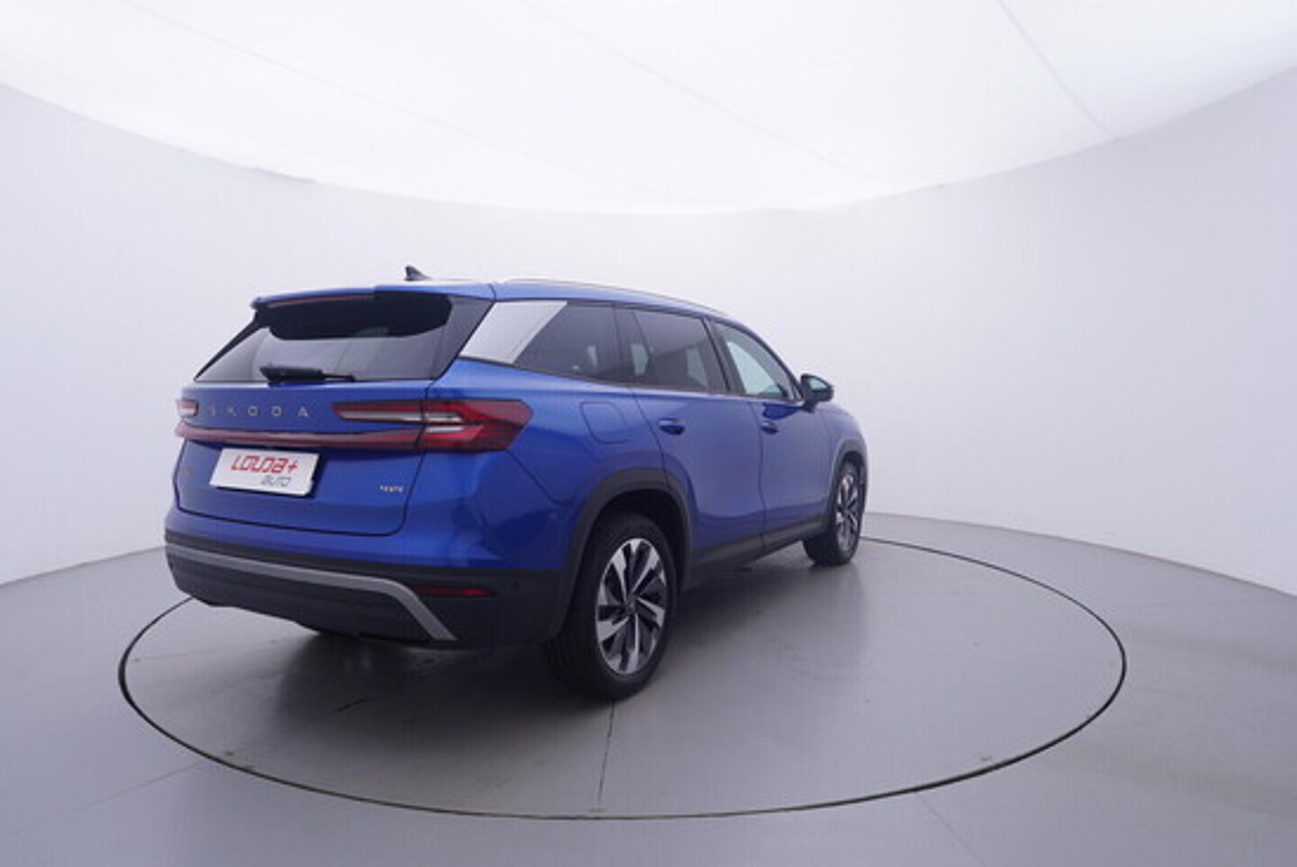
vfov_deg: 56.2
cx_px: 648
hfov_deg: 77.3
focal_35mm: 22
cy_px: 434
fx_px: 811
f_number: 5
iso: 200
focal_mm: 15
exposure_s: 1/80
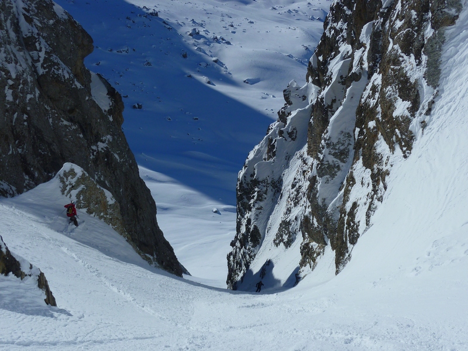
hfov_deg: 46.8
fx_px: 541
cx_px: 234
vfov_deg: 36.0
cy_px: 176
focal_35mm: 40
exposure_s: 1/250
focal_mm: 7.2
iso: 80
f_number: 13
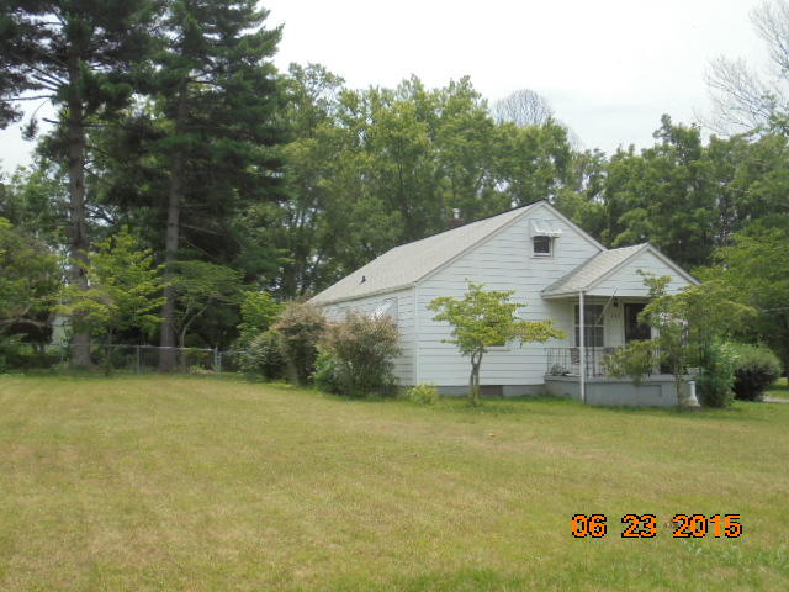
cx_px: 394
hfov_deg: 49.0
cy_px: 296
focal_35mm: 38
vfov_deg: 37.7
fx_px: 866
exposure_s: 1/500
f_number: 4.2
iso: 100
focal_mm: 6.9
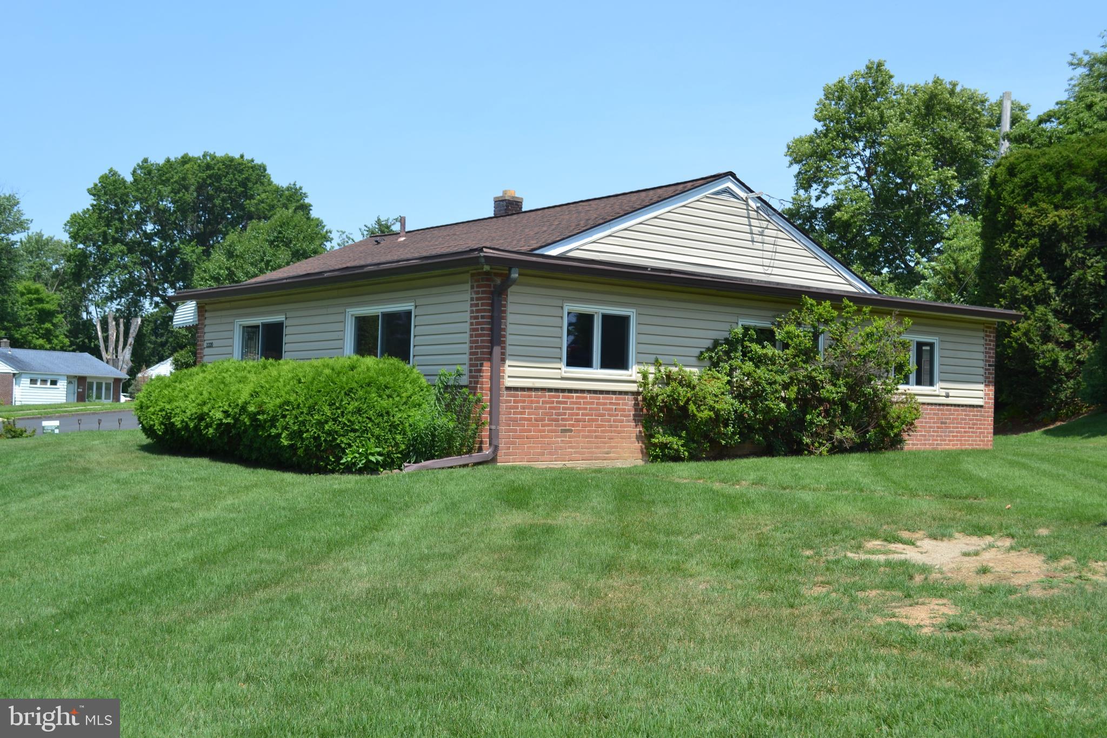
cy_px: 369
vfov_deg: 34.2
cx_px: 554
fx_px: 1199
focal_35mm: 39
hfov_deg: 49.6
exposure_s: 1/250
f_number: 8
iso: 100
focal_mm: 26
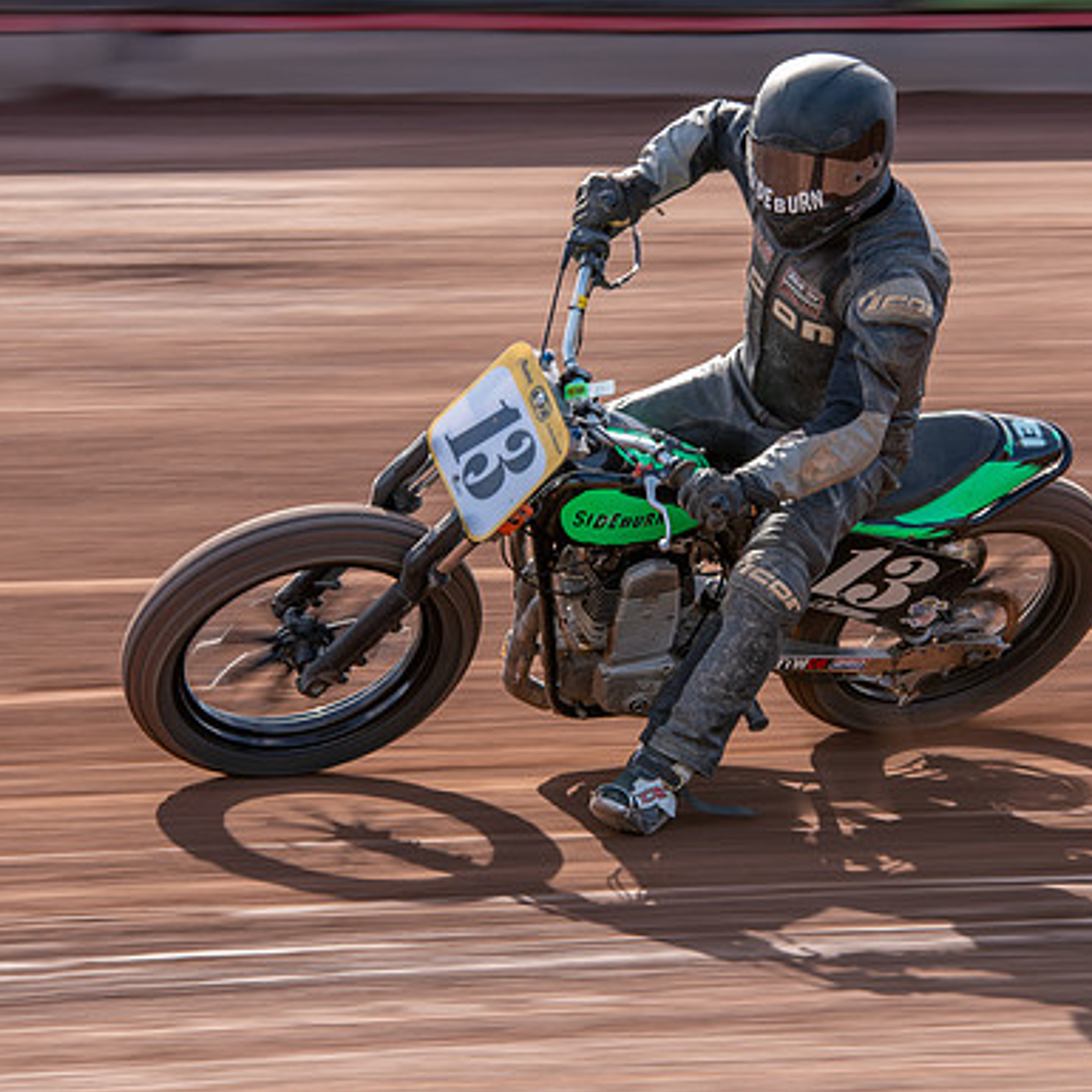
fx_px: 7852
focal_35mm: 220
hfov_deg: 8.0
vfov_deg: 8.0
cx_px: 674
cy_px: 506
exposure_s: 1/100
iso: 160
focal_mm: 140
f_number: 8
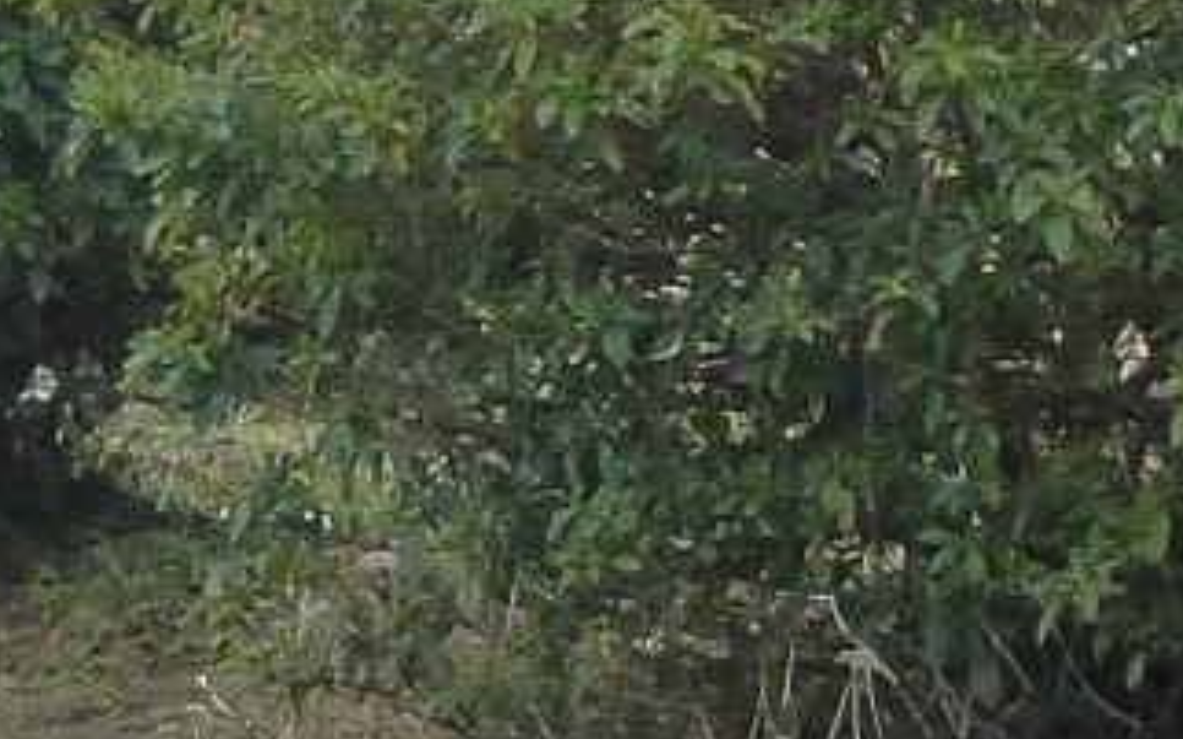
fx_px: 11151
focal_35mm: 346
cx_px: -724
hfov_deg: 6.0
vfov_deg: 3.8
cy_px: 393
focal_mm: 7.4
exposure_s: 1/320
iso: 160
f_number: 3.9
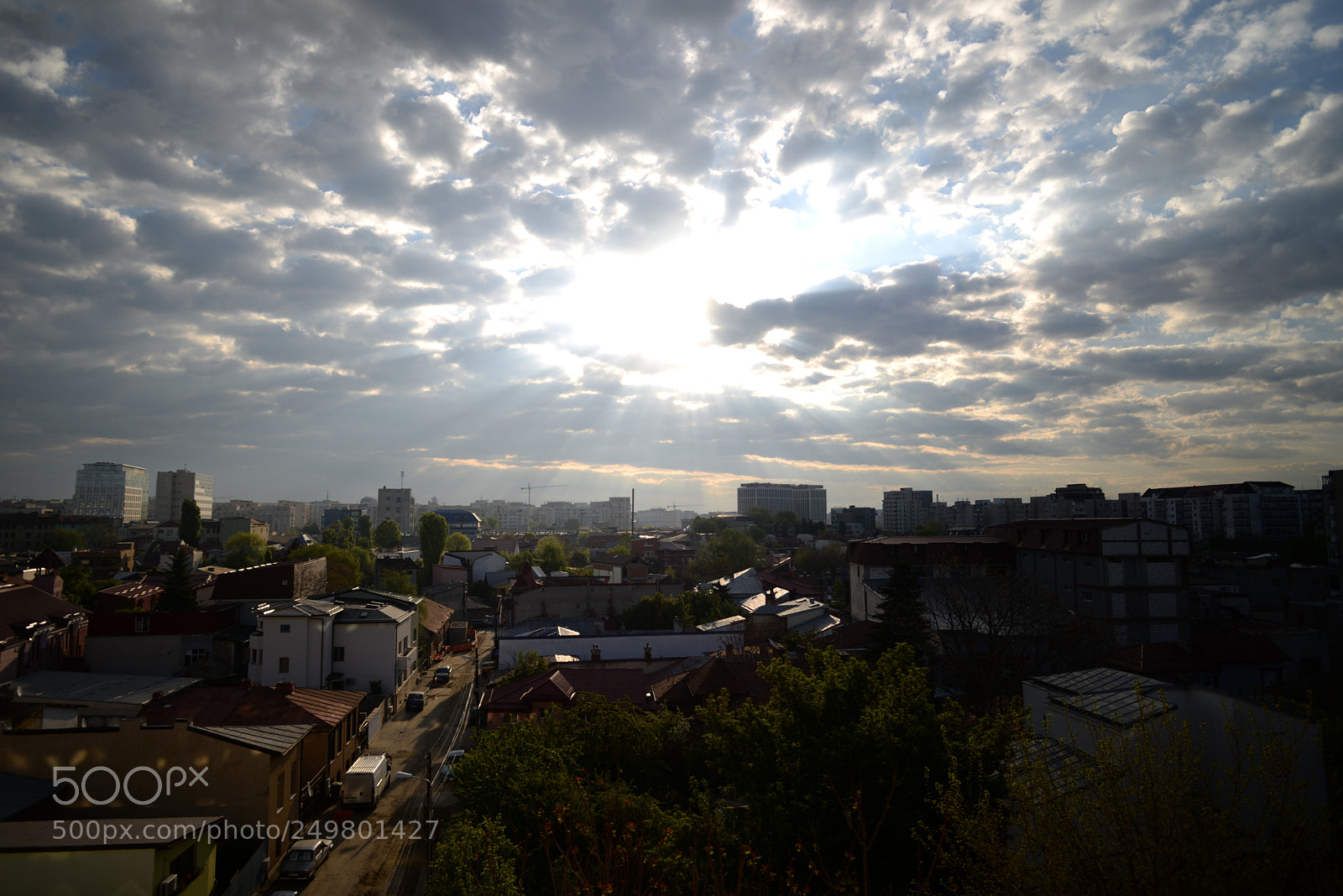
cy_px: 448
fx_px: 746
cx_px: 672
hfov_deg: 84.0
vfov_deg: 62.0
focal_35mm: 20
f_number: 1.8
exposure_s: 1/4000
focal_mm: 20
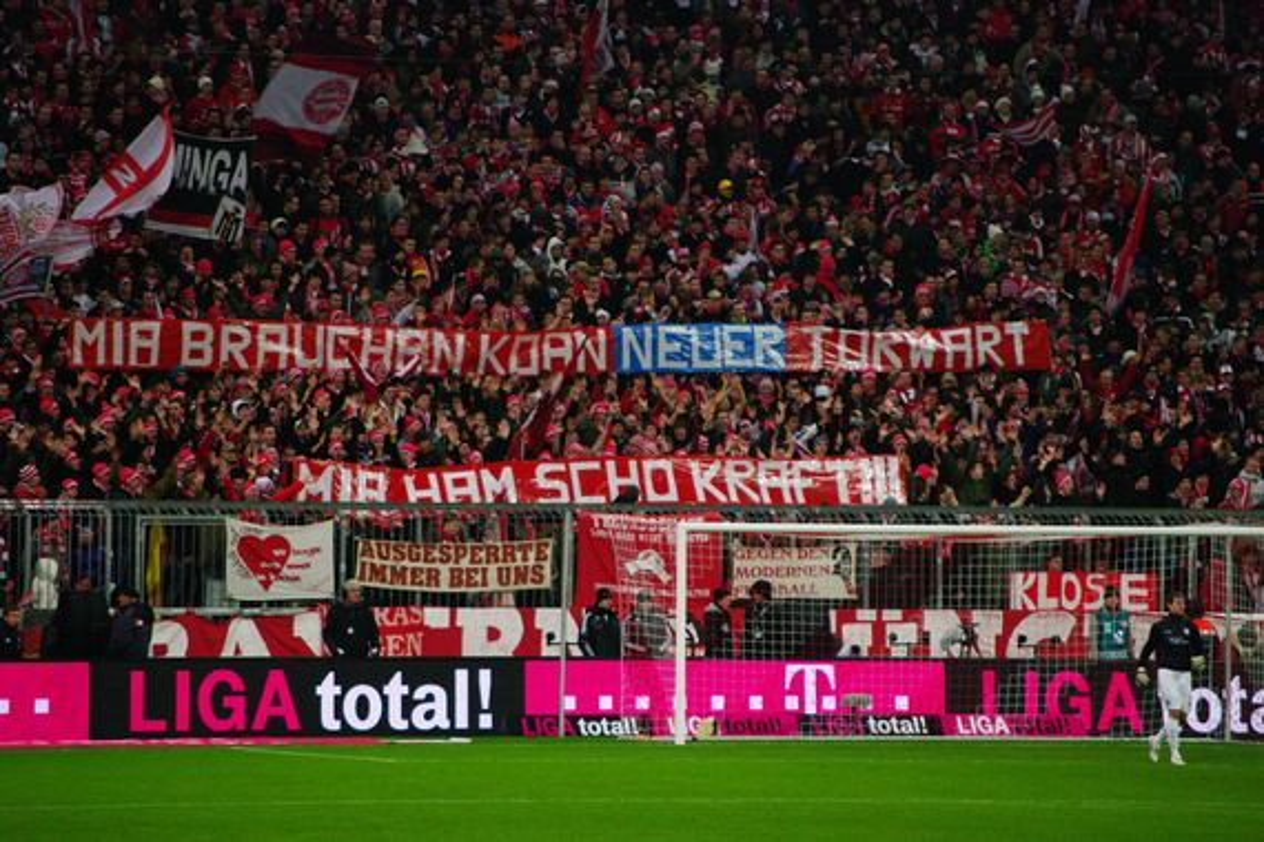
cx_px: 632
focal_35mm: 300
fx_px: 10533
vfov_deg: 4.6
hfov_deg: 6.9
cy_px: 421
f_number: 5.6
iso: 1600
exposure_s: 1/180
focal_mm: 200
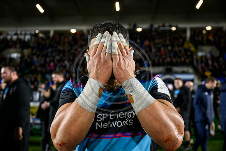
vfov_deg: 36.9
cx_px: 113
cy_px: 76
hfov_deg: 53.1
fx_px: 226
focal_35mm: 36
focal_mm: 36
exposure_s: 1/2000
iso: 5000
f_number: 3.2
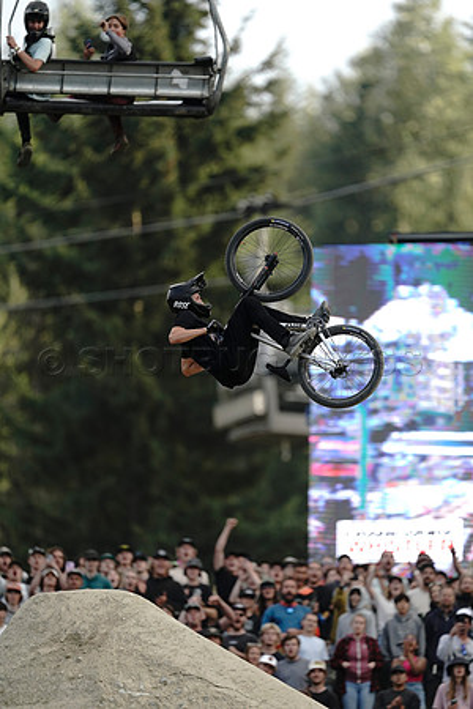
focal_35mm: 600
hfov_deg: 2.3
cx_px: 236
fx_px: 11824
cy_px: 354
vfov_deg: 3.4
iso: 1600
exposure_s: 1/1600
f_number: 4
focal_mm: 600
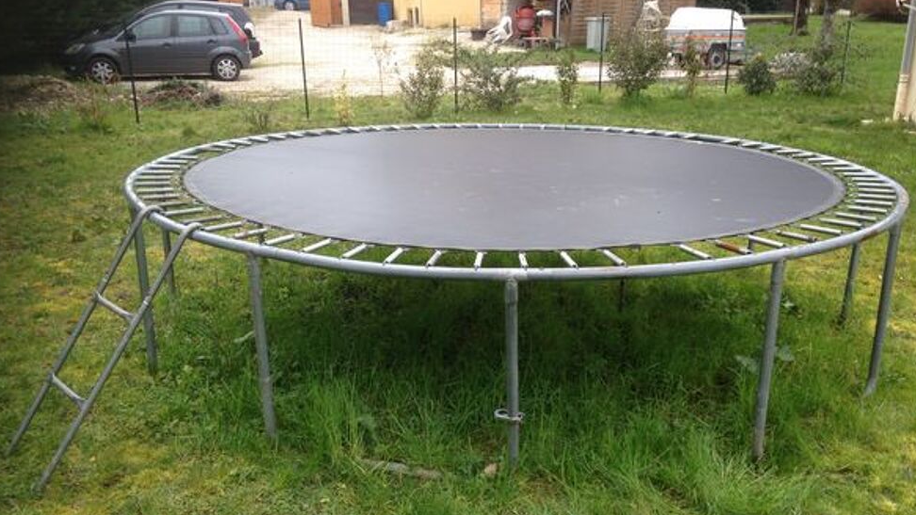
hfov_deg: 54.0
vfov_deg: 31.9
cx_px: 463
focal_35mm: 37
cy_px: 314
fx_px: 899
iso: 50
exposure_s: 1/301
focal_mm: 4.12
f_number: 2.4
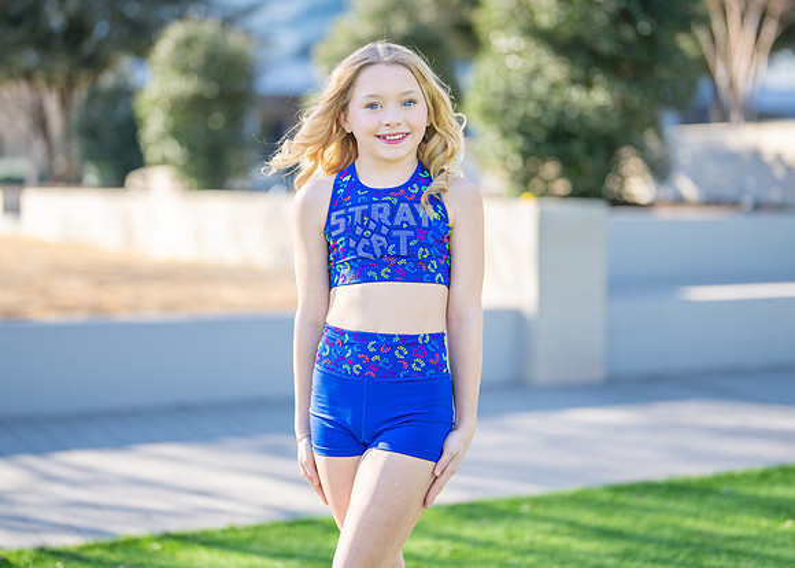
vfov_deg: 22.5
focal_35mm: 63
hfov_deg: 31.1
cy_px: 249
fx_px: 1428
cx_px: 396
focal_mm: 50
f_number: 1.2
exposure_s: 1/2000
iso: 100
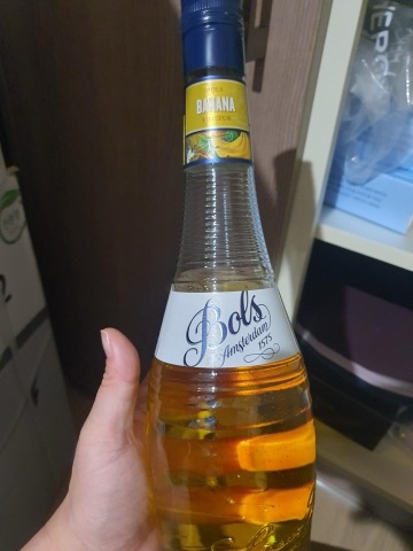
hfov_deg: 53.1
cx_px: 206
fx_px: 414
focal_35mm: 26
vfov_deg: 67.3
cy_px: 276
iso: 500
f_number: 1.5
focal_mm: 4.3
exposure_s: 1/40
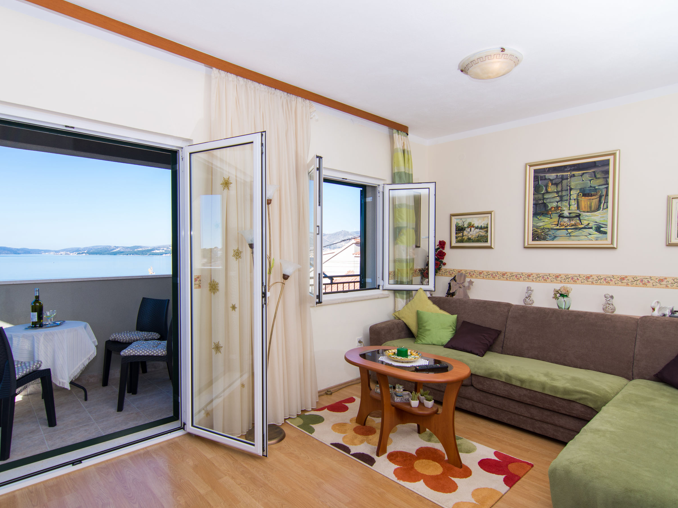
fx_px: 364
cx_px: 314
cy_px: 262
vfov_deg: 69.9
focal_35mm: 19
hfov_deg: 85.8
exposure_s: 1/250
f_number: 4.5
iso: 100
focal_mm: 11
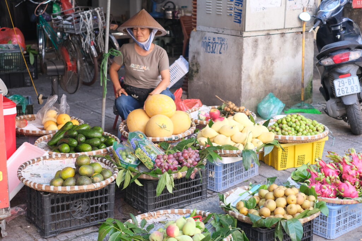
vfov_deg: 25.5
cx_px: 181
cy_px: 120
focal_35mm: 53
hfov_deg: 37.5
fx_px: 533
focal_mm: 35
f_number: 2.5
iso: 320
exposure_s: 1/300
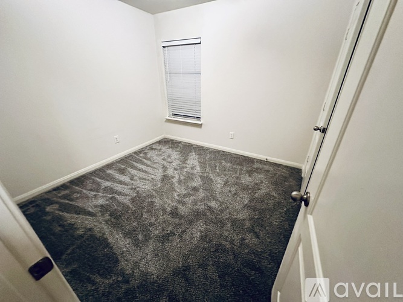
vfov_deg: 85.7
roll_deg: +0.0
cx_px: 202
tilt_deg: -24.1
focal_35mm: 14
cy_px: 151
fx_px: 163
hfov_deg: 102.1
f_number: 2.2
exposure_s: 1/60
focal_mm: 2.22
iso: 1000
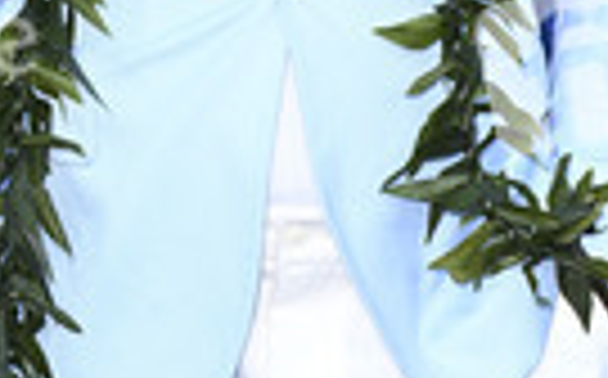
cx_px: 297
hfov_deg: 9.4
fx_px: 3707
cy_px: -176
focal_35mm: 224
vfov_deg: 5.8
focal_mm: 74
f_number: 6.3
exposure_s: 1/250
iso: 800
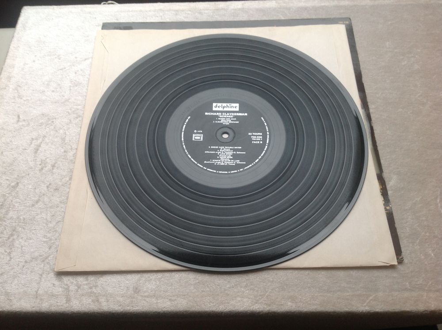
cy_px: 165
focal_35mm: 35
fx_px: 446
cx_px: 221
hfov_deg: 52.7
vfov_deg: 40.6
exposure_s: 1/20
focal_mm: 4.28
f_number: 2.4
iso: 50
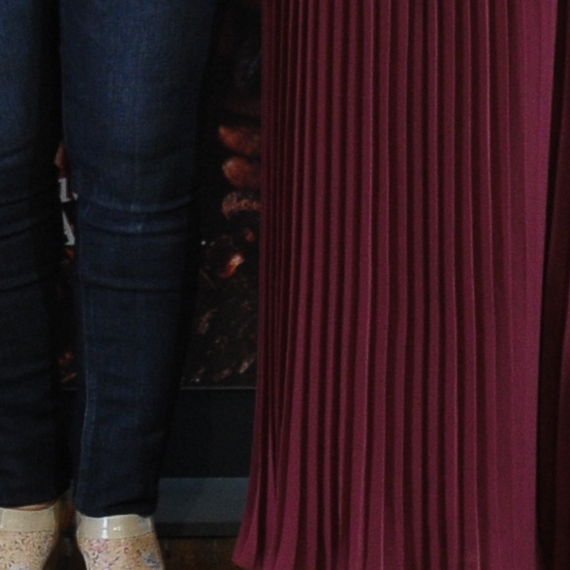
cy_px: -211
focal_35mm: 215
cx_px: 86
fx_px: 4005
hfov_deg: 8.1
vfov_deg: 8.0
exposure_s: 1/160
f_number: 2.8
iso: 2000
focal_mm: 35
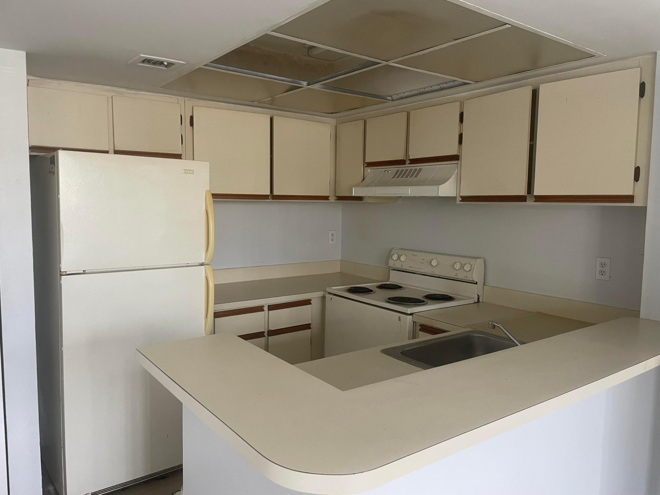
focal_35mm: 26
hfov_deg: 67.3
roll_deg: -1.0
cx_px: 330
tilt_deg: -5.3
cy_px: 248
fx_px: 496
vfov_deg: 53.1
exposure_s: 1/79
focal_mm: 4.2
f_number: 1.6
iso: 125
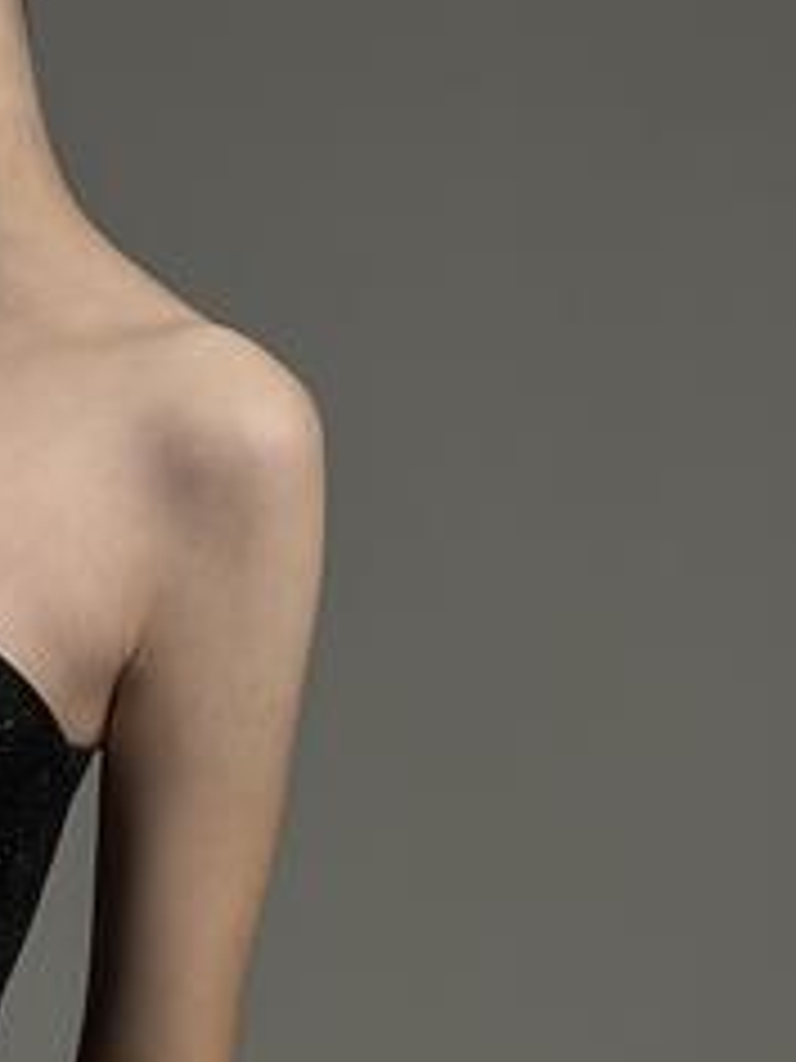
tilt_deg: -8.2
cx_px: -310
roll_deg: -2.4
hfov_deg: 7.1
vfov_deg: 9.3
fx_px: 6377
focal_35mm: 208
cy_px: 1548
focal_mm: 6.86
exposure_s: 1/623
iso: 64
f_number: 1.78
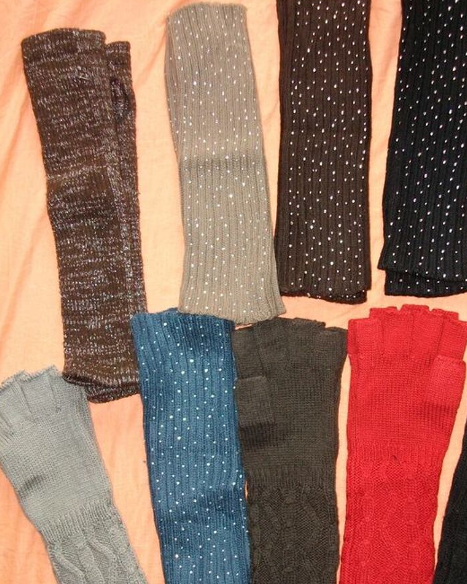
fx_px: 829
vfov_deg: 38.6
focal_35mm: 48
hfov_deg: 31.2
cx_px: 313
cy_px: 344
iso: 80
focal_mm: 5.7
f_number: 2.9
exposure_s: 1/40
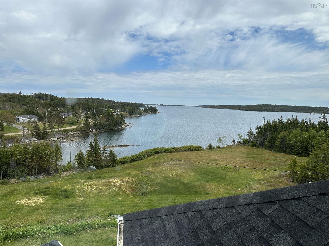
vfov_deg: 56.8
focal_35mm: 24
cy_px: 123
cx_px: 164
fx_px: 228
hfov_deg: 71.6
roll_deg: -1.7
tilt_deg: -4.0
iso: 80
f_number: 1.78
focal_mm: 6.86
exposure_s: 1/5000
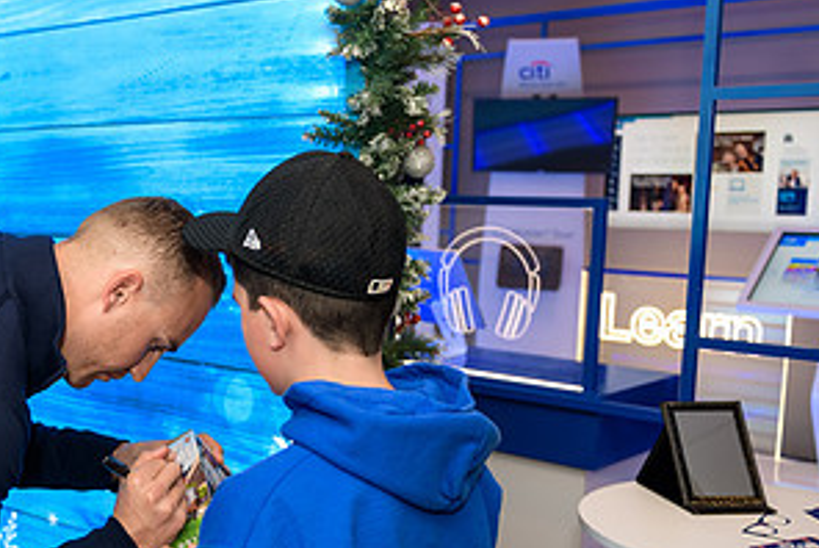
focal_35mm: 47
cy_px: 320
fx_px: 1070
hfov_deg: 39.2
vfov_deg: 28.7
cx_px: 100
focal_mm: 24
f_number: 3.2
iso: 400
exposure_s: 1/125
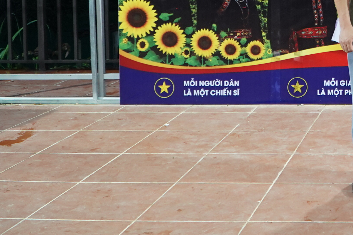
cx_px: 405
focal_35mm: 68
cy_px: -44
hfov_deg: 26.8
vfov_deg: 18.9
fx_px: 667
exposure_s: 1/30
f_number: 4
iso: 1600
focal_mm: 19
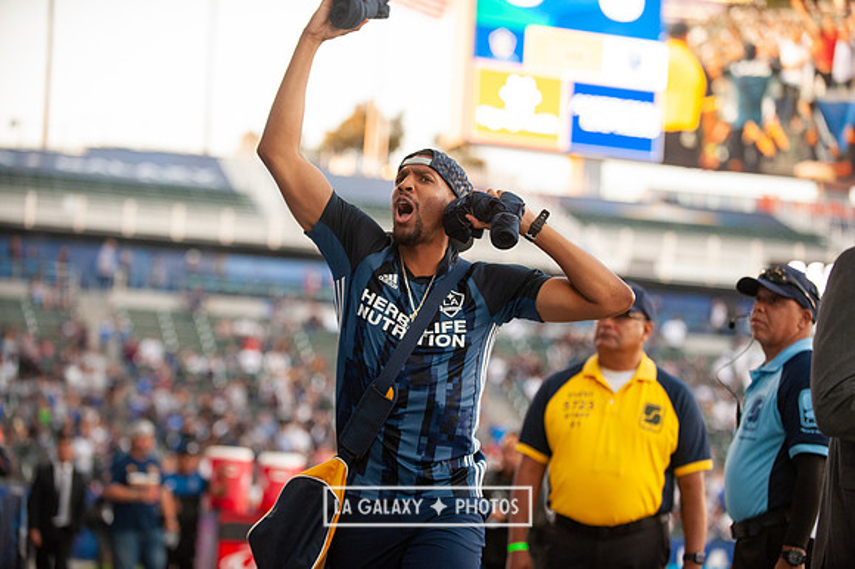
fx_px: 2421
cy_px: 284
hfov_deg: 20.0
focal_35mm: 102
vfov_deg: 13.4
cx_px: 428
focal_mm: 102
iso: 1250
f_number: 2.8
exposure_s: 1/640
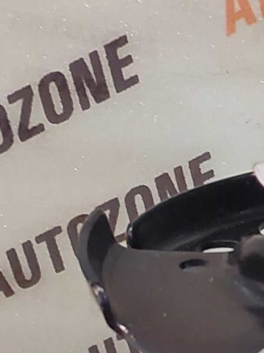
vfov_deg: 20.2
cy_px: 237
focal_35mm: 97
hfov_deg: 14.0
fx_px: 988
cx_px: 431
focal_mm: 4.74
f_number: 1.79
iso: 199
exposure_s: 1/33
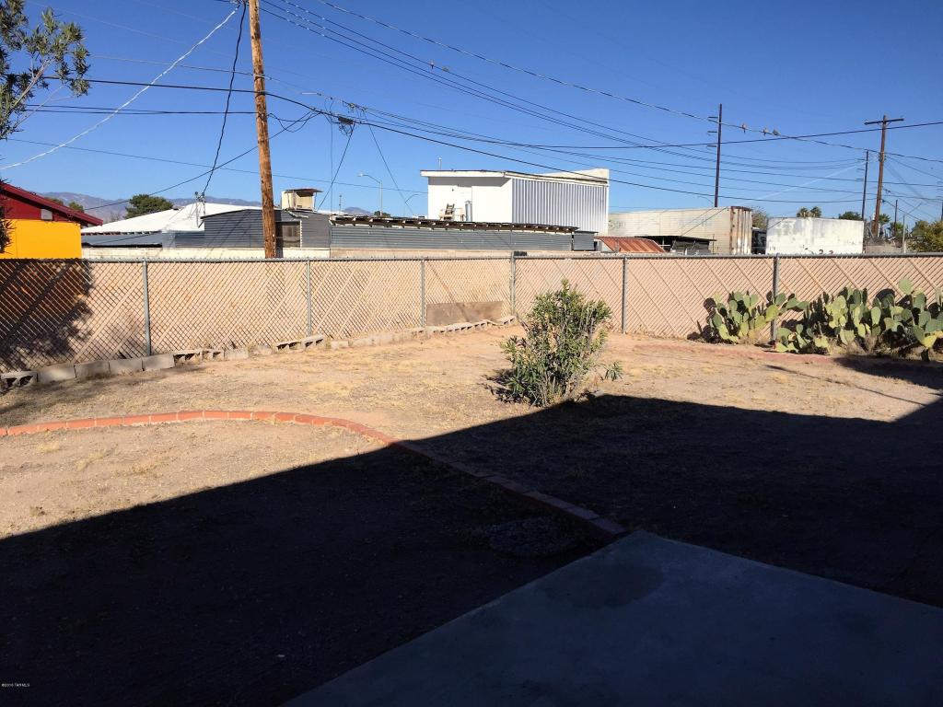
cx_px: 472
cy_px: 354
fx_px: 790
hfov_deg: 61.7
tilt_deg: -7.2
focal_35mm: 29
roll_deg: -1.1
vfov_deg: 48.2
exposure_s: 1/2326
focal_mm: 4.15
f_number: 2.2
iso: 32
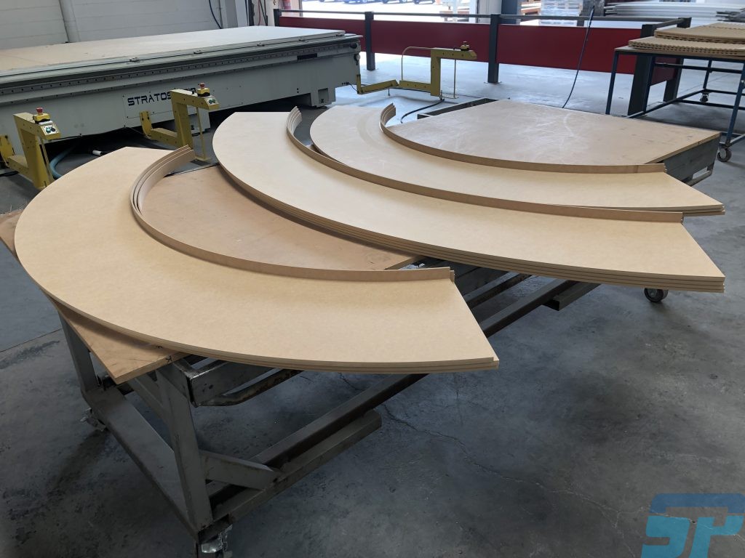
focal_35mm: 28
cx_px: 372
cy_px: 279
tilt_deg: -25.1
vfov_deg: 49.7
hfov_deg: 63.4
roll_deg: +1.8
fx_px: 603
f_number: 1.8
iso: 40
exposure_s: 1/120
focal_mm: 3.99
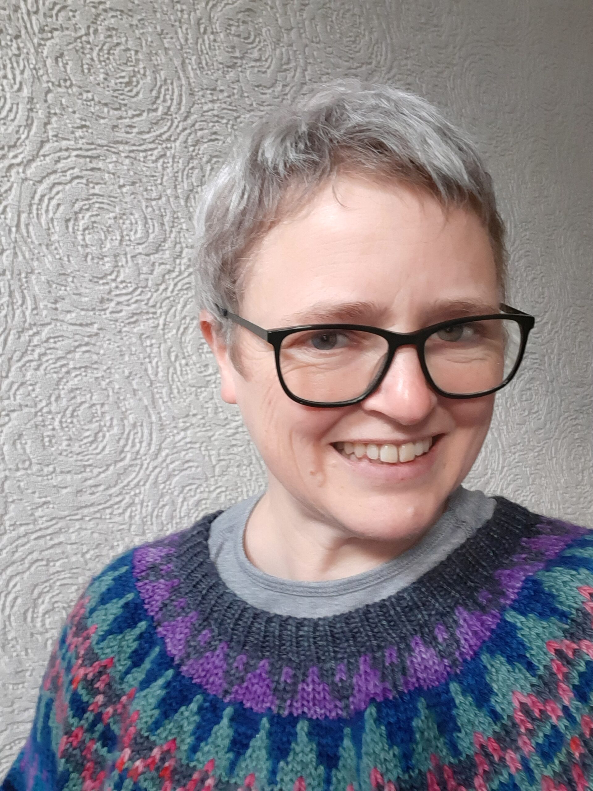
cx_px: 296
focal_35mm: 31
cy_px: 396
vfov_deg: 58.4
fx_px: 708
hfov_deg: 45.4
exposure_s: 1/25
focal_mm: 3.75
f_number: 2
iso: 320
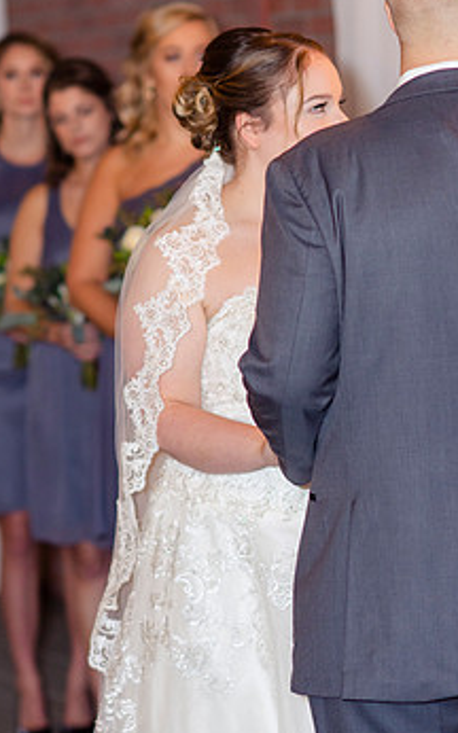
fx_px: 3378
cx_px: 274
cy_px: 360
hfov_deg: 7.8
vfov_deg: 12.4
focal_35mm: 169
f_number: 2.2
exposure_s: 1/160
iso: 500
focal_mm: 85
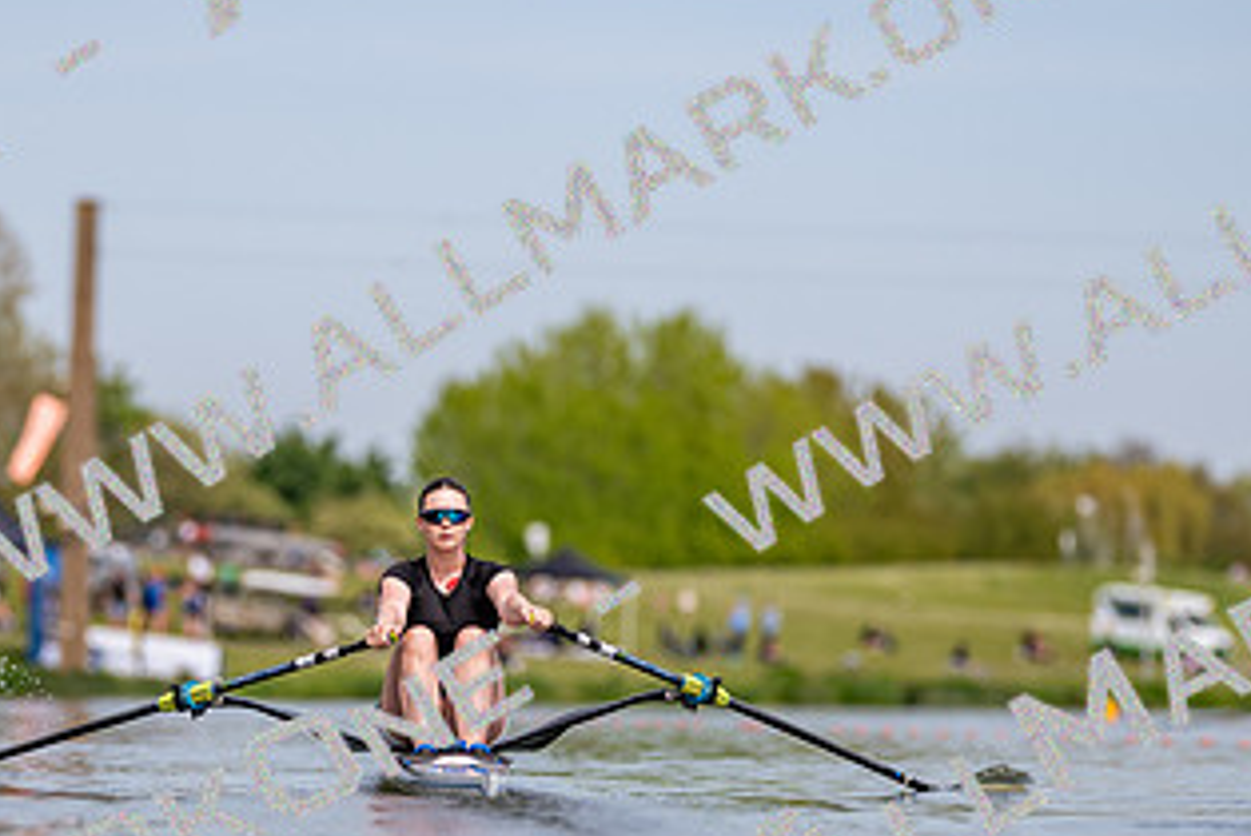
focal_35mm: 249
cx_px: 414
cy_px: 619
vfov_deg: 5.5
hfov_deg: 8.3
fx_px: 8661
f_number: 1.8
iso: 64
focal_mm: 135
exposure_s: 1/5000
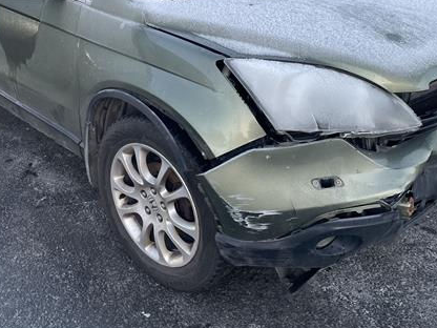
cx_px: 190
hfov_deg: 46.7
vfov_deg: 35.3
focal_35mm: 40
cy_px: 89
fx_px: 505
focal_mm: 4.2
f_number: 1.6
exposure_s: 1/100
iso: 80
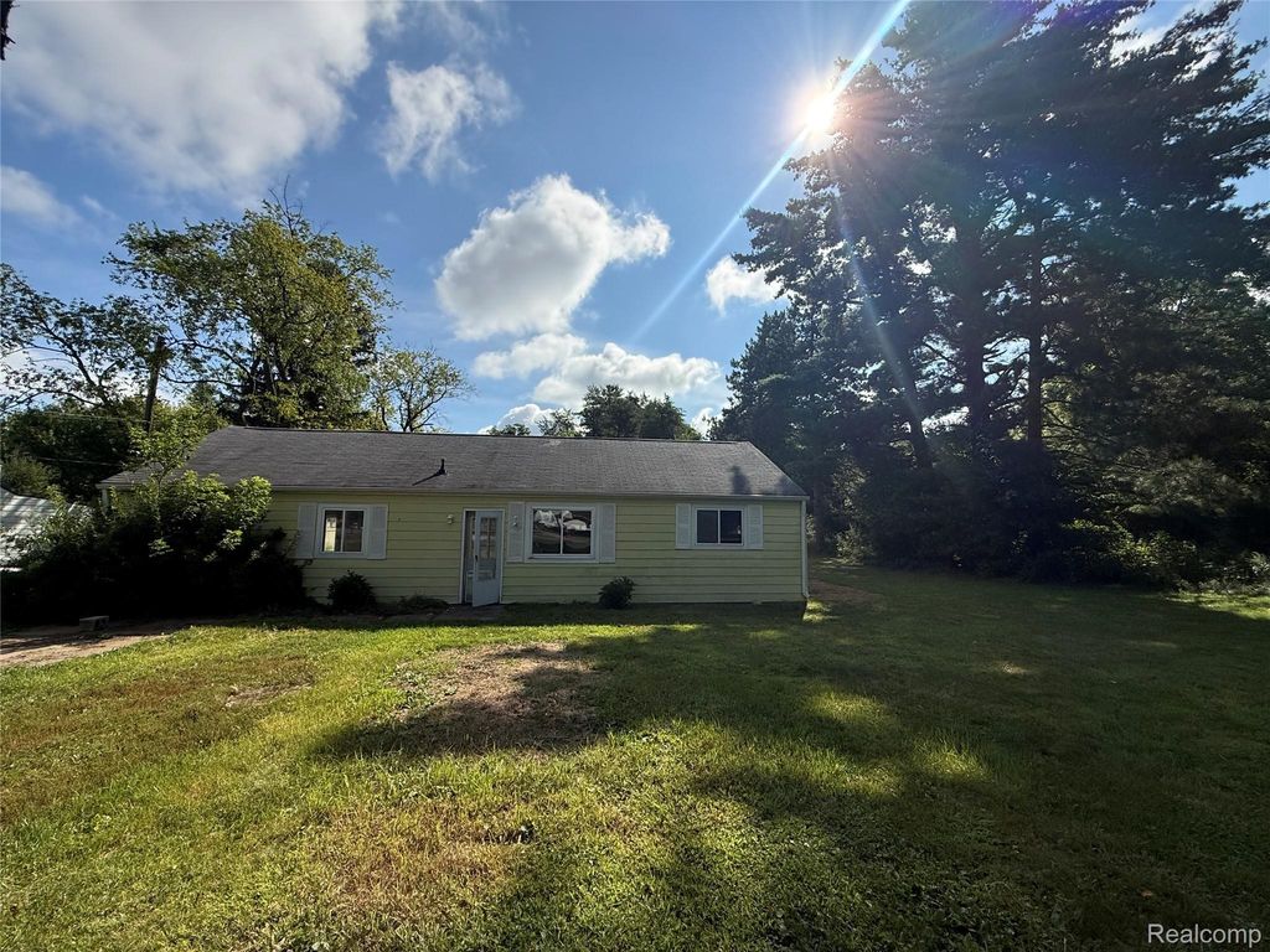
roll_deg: -0.7
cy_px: 476
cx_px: 635
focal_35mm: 14
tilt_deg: +7.0
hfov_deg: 102.1
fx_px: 514
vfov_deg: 85.7
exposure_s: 1/4425
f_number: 2.2
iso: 64
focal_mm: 2.22
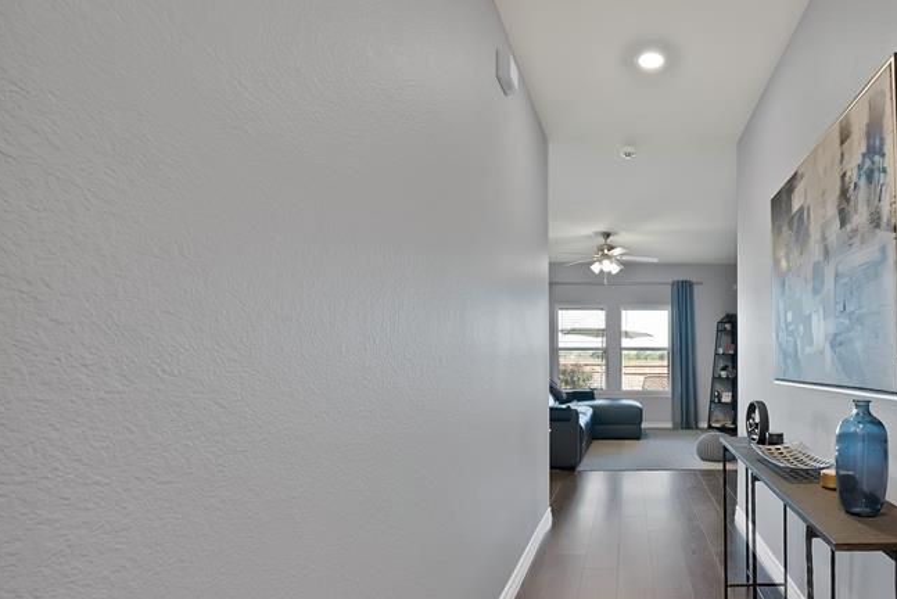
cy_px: 352
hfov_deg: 82.2
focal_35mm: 19
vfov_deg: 64.2
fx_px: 474
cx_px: 636
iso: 640
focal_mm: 12
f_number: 9
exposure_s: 1/2
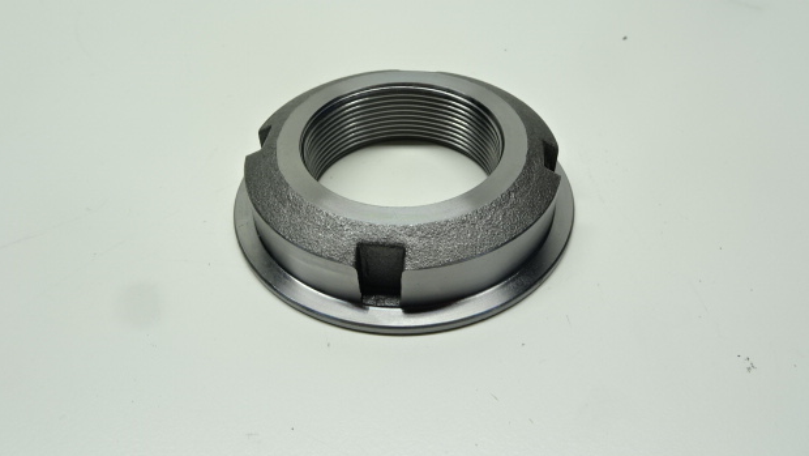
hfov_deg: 69.9
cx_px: 402
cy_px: 230
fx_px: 579
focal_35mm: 27
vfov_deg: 42.9
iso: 80
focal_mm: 4.1
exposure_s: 1/60
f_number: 3.5
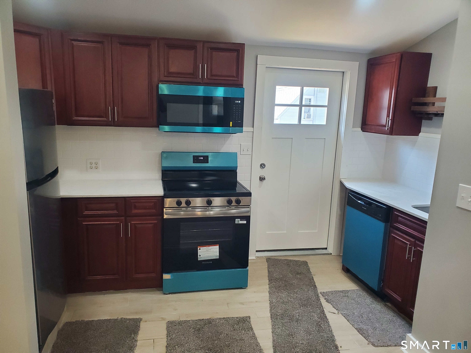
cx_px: 236
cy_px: 176
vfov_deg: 53.1
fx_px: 354
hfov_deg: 67.3
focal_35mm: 26
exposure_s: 1/120
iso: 320
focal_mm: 4.3
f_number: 2.4
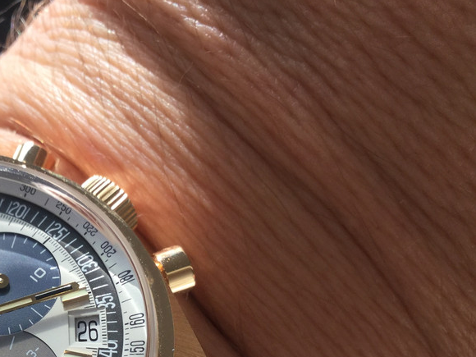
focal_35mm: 57
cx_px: 39
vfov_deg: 24.9
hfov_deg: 32.0
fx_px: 784
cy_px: 317
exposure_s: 1/100
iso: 25
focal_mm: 3.3
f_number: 2.4
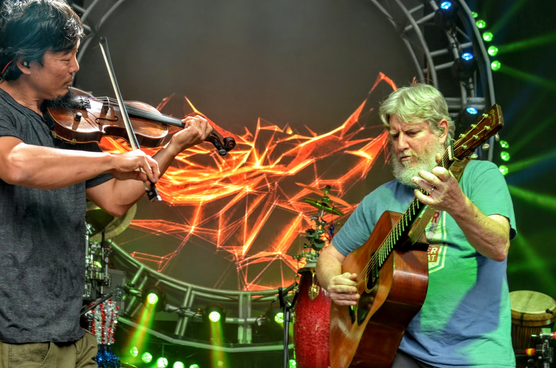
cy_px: 174
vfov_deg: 23.1
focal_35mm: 59
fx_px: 903
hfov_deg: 34.2
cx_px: 256
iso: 400
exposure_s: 1/100
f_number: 5
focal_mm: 35
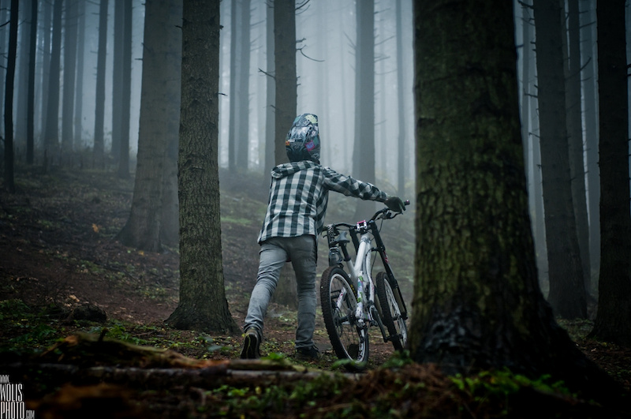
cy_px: 210
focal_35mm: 75
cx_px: 316
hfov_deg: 27.0
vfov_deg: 18.1
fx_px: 1313
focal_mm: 50
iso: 400
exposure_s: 1/250
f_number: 2.2
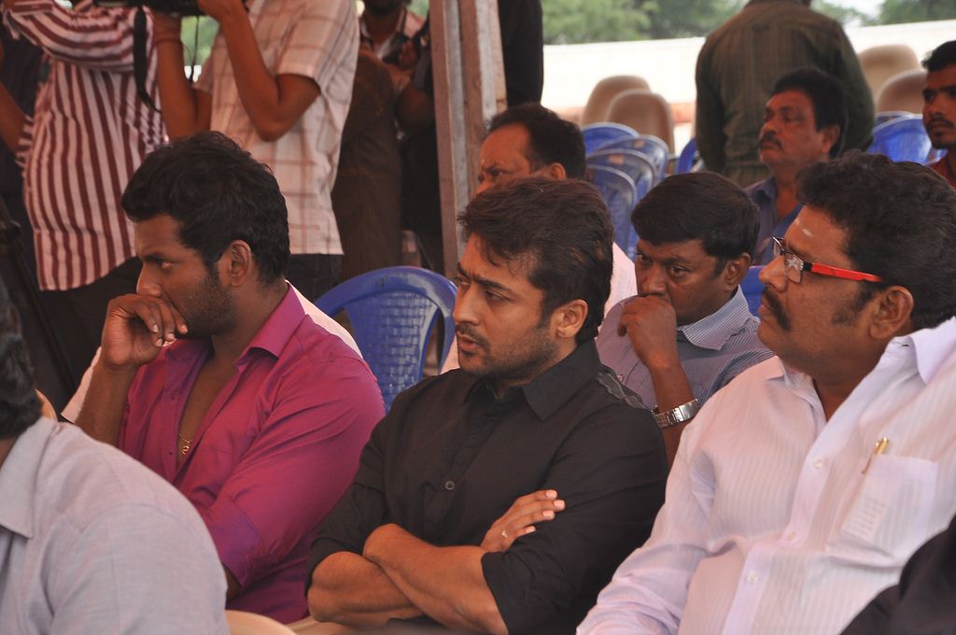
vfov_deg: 8.7
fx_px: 4177
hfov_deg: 13.1
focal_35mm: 158
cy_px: 318
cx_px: 478
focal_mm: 105
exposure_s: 1/125
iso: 400
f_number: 14
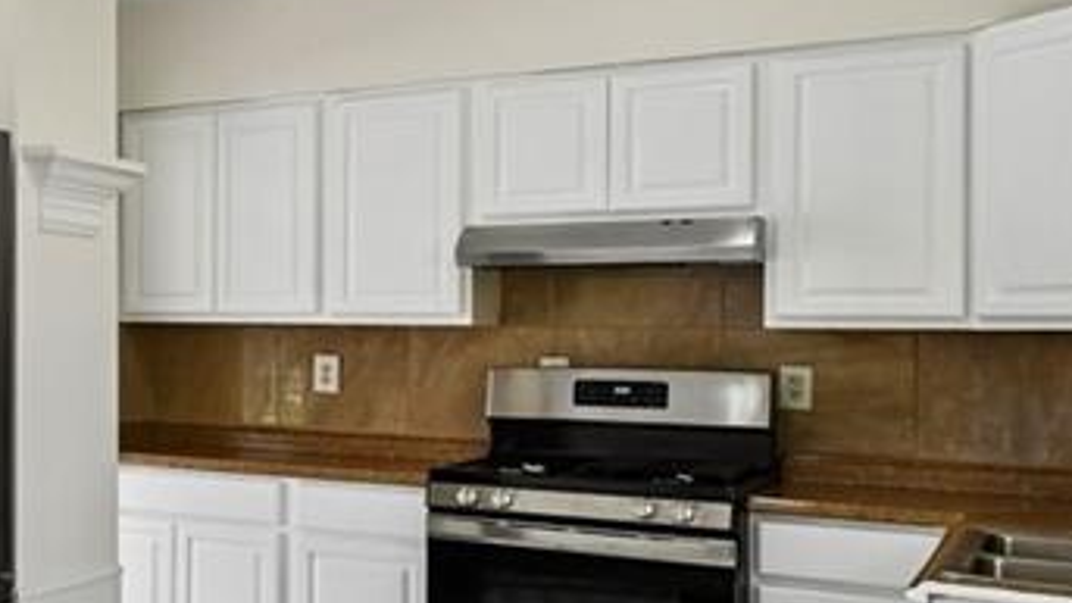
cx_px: -206
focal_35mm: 50
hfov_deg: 33.7
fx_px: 1421
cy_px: 326
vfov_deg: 24.0
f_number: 11
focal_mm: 16
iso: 400
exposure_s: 1/50
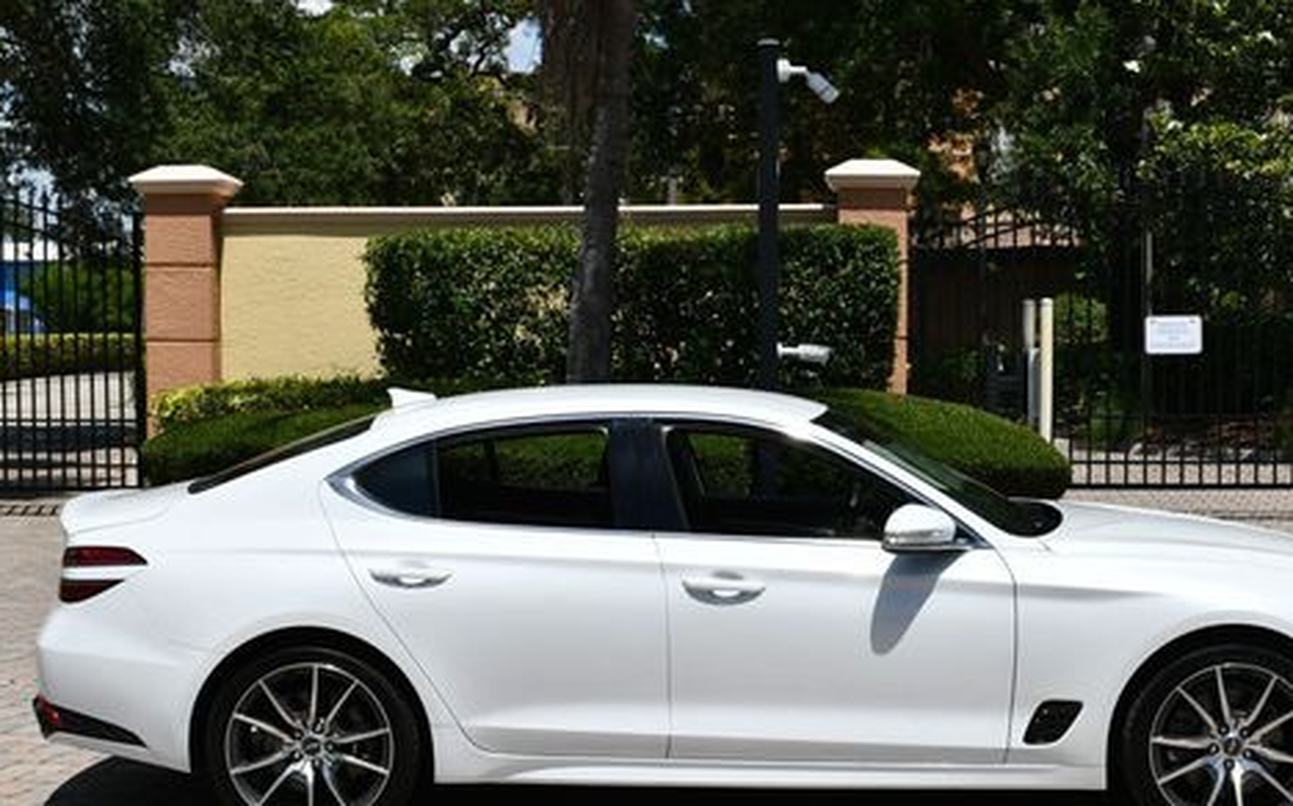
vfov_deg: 19.4
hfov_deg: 30.6
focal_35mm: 67
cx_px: 721
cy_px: 431
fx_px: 2360
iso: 100
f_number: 9
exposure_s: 1/320
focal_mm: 24
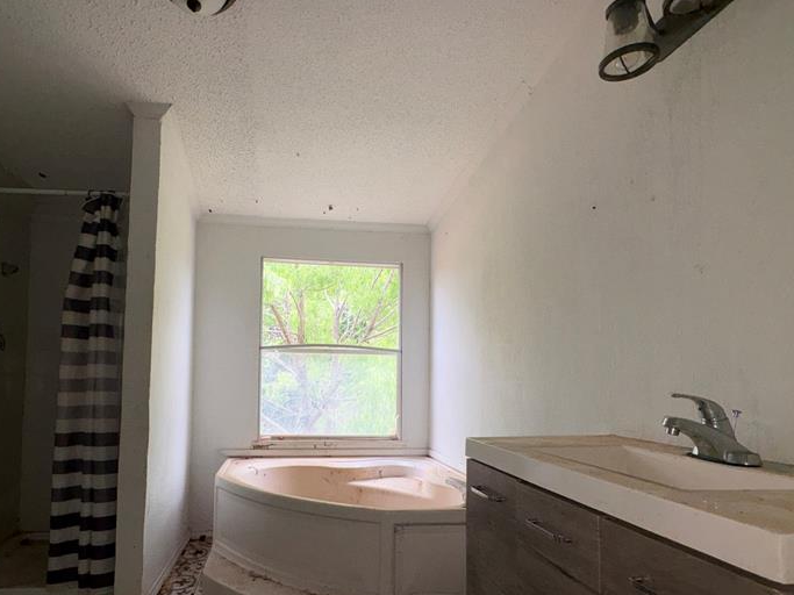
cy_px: 363
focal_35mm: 21
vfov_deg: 62.8
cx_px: 338
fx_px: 482
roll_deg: -1.1
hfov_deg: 78.5
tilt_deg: +2.2
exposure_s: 1/144
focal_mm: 2.22
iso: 32
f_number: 2.2
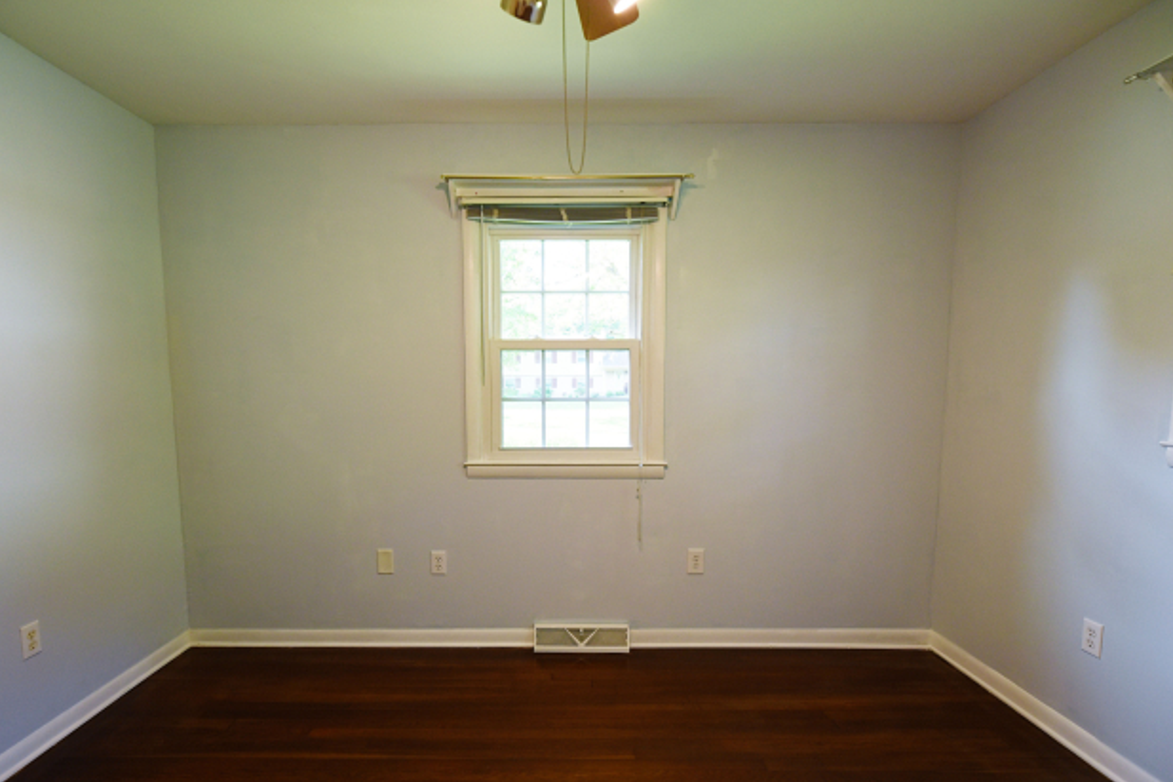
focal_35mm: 17
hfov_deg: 93.2
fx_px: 554
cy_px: 438
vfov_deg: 70.2
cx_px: 552
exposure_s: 1/160
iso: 640
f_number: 2.8
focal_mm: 14
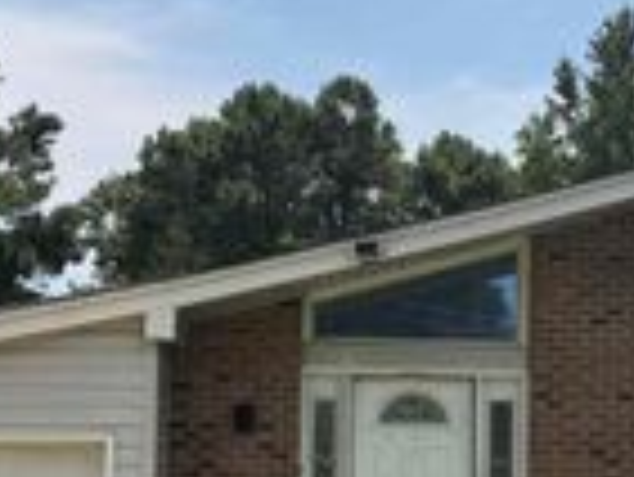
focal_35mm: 85
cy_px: 398
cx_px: 490
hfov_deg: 22.7
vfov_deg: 17.2
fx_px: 1558
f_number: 1.78
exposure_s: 1/6711
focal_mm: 6.76
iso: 80
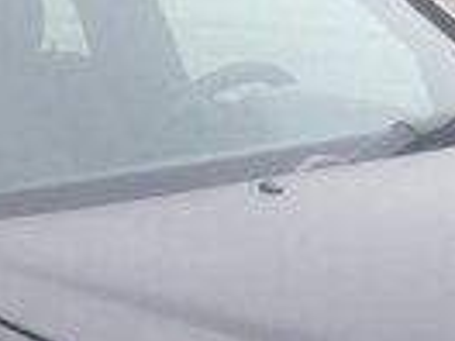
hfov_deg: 11.9
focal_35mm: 165
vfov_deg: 8.8
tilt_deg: -19.2
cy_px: 515
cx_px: 3
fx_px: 2169
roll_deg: +3.1
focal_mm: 4.12
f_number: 2.4
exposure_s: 1/288
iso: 50
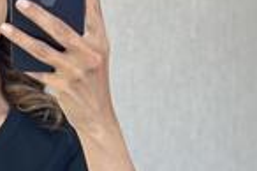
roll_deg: +2.5
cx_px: -25
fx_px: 1234
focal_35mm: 173
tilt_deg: -16.7
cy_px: 229
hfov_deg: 11.7
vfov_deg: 7.8
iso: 125
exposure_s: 1/86
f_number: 1.78
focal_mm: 6.86
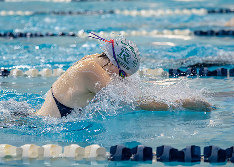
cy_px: 81
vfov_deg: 8.8
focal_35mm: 164
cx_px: 103
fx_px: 1090
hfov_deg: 12.3
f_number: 2.8
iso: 2500
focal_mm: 104
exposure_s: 1/1000
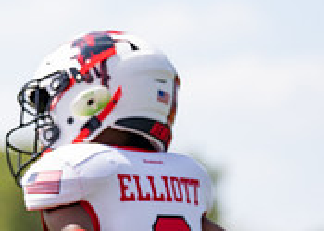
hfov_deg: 4.2
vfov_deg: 3.0
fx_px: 4389
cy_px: 142
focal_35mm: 477
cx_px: -174
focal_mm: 135
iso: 200
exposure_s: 1/2000
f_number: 2.8
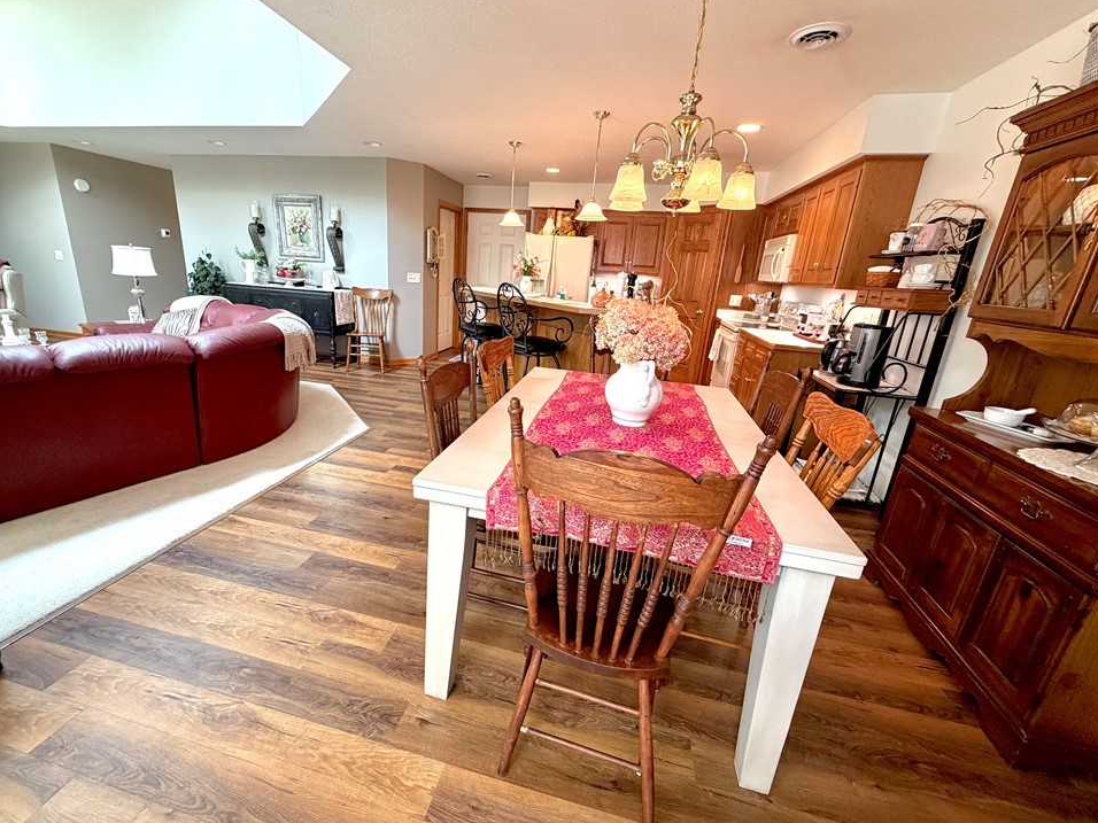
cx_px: 513
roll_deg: -3.3
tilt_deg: -17.3
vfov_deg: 81.7
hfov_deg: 98.0
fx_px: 476
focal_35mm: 15
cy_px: 410
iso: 320
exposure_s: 1/60
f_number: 2.2
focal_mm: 2.22
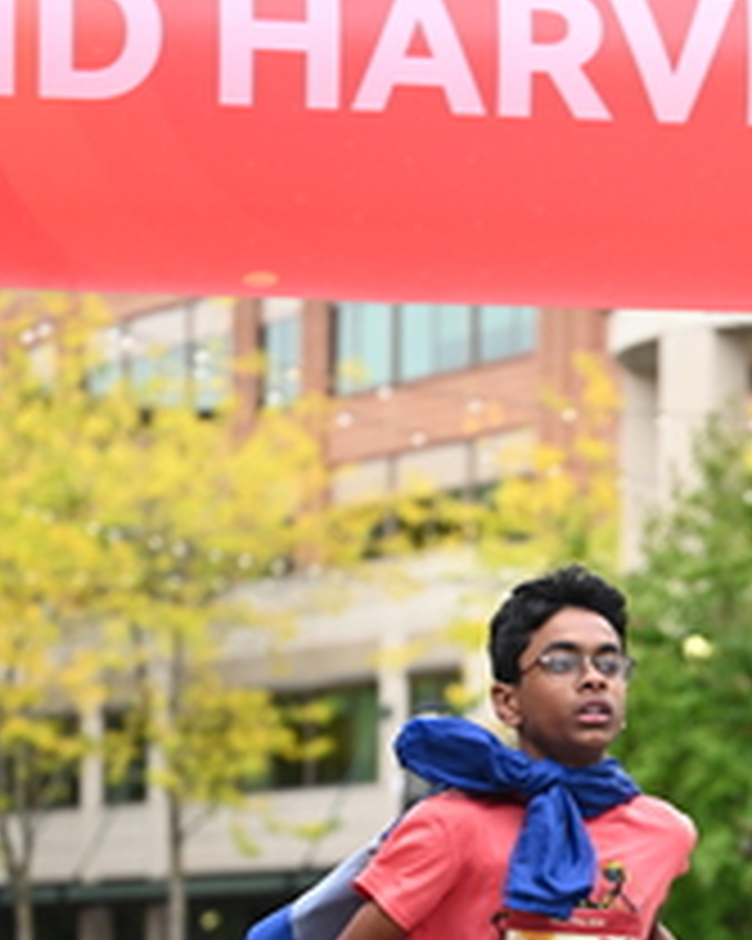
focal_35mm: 173
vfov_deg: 11.1
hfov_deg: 8.9
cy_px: 931
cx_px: 768
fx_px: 4816
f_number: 2.8
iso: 640
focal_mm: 70
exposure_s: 1/2000
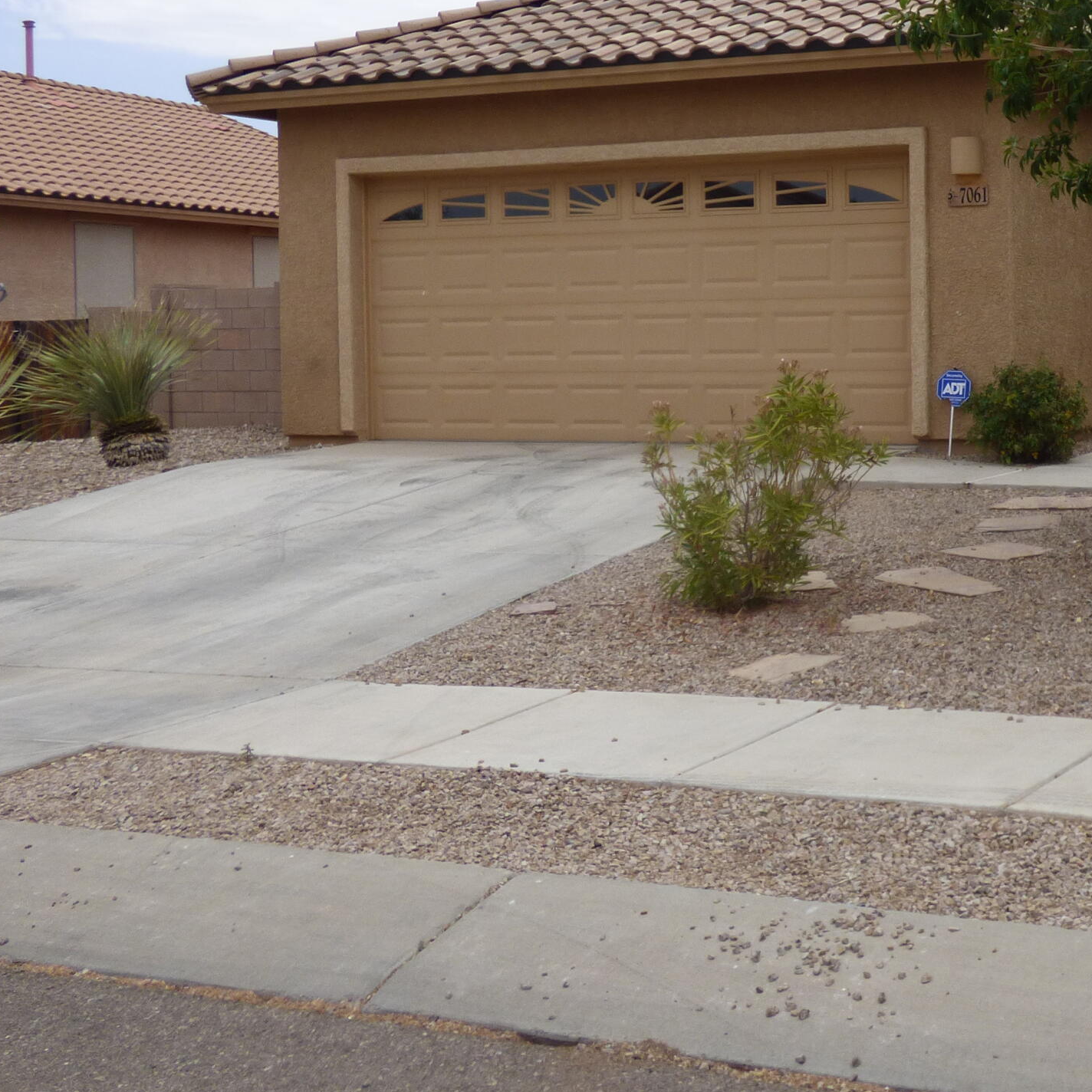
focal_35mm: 54
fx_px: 1927
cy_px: 351
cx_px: 959
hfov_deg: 30.4
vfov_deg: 31.4
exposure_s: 1/1300
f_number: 3.2
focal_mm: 5.04
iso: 100
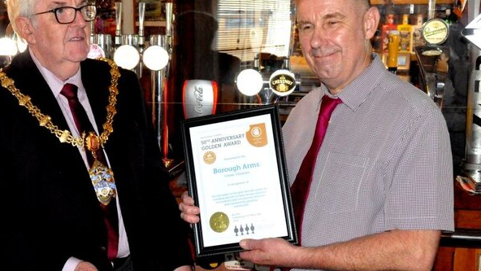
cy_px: 140
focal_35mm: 57
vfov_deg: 21.1
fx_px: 727
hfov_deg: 36.6
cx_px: 218
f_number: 7.1
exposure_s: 1/60
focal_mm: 28
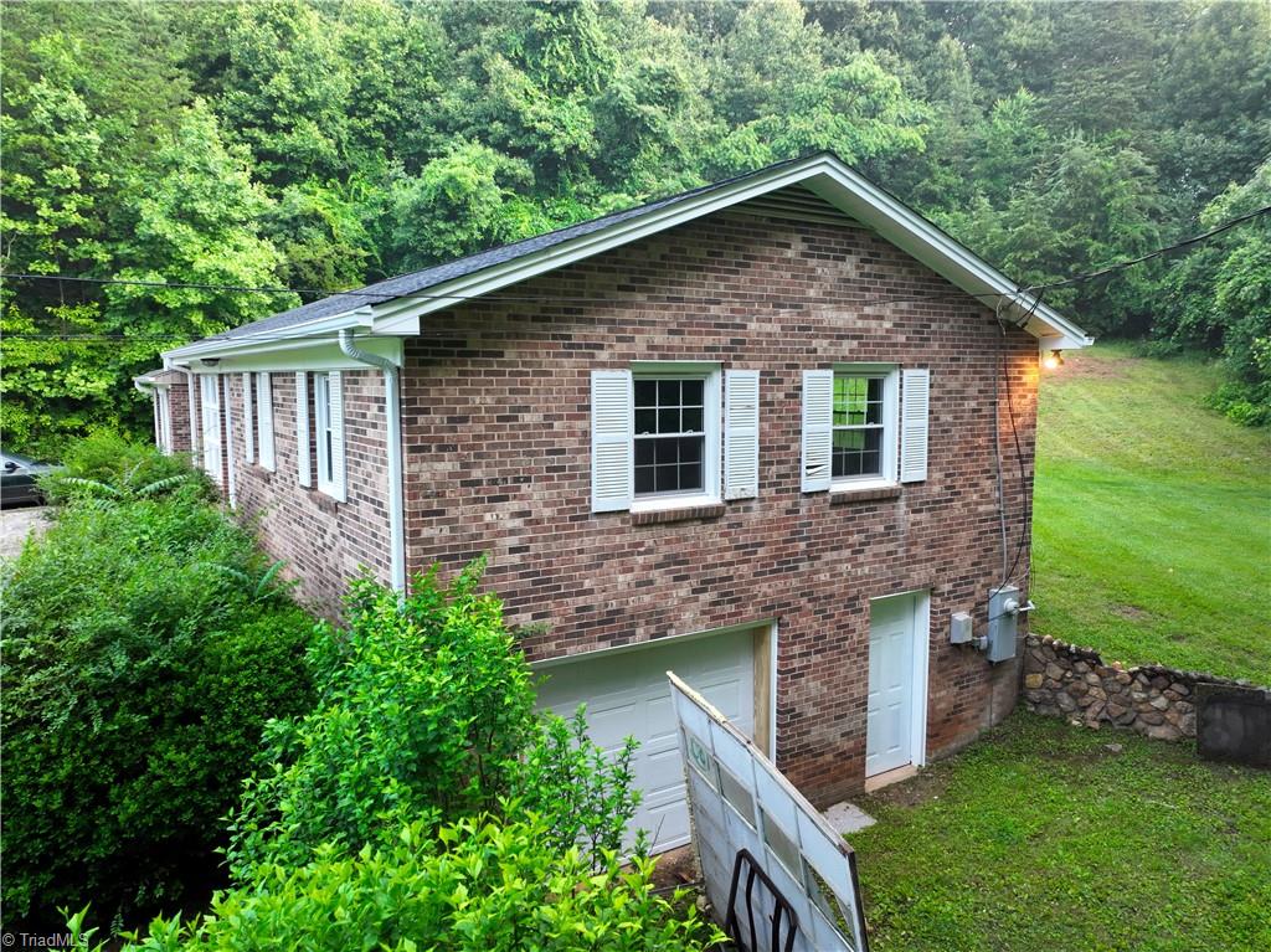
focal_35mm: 24
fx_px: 881
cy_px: 476
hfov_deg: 71.6
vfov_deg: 56.8
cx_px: 636
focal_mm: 12.3
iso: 290
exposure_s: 1/15
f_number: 2.8
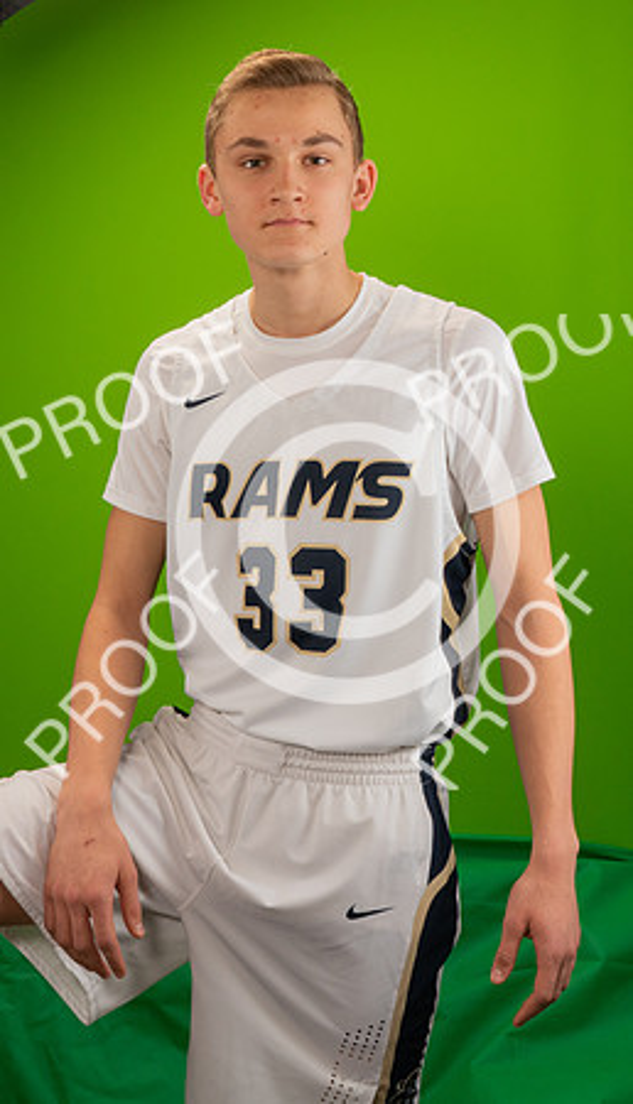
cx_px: 285
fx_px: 1581
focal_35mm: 54
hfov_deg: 22.6
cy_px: 428
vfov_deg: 38.3
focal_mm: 28
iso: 800
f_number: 18
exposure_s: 1/60
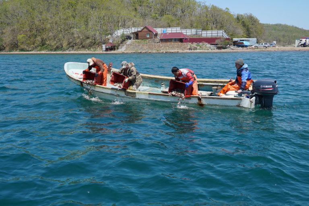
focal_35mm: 38
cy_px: 103
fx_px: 326
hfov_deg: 50.7
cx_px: 154
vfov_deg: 35.1
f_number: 8
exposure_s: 1/250
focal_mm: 38
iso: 100
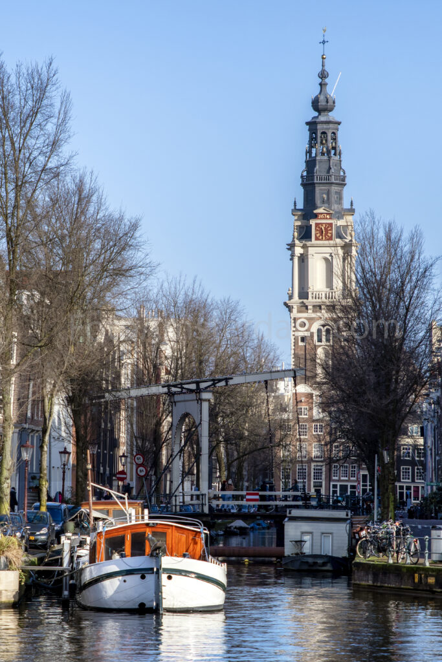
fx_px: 1933
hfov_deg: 13.0
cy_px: 331
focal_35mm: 105
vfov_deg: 19.5
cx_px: 221
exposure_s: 1/1500
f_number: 4
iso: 100
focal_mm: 70
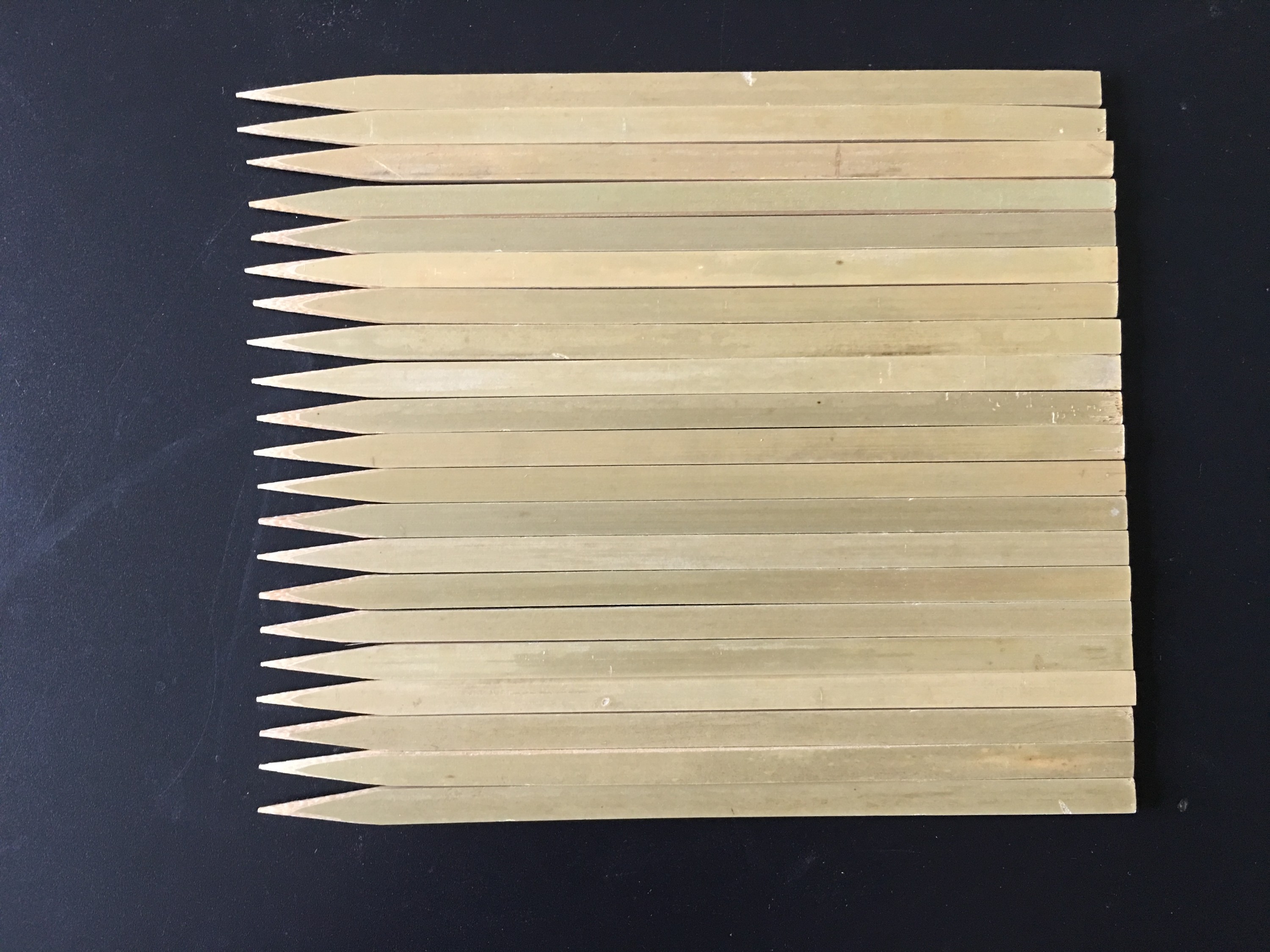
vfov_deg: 48.2
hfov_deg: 61.7
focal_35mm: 29
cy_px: 476
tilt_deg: -89.1
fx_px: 1064
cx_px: 635
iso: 100
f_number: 2.2
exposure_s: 1/8
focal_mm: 4.15
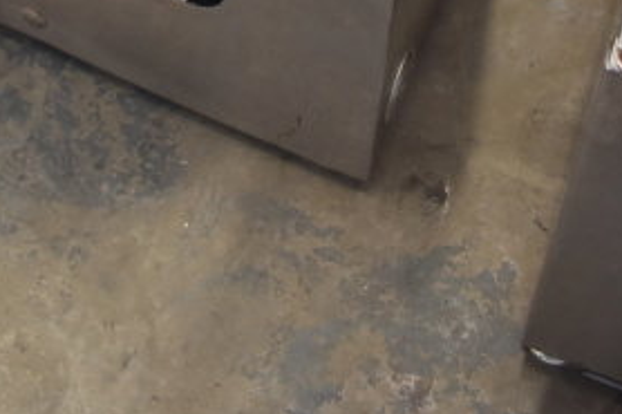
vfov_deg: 11.1
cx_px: -7
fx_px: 1790
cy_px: -574
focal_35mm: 104
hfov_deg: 19.1
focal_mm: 21
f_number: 3.8
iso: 800
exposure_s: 1/30
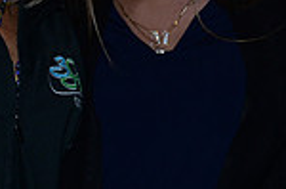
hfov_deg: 4.6
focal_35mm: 449
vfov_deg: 3.0
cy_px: -152
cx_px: 221
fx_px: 3556
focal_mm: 116
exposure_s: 1/250
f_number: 3.5
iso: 1600
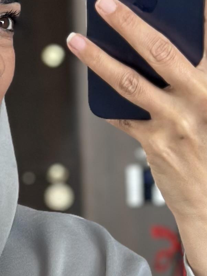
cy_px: 338
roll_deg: +3.9
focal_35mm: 241
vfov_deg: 8.1
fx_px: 1922
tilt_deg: -15.8
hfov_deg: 6.1
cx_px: -63
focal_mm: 6.86
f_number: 1.78
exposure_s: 1/105
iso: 125
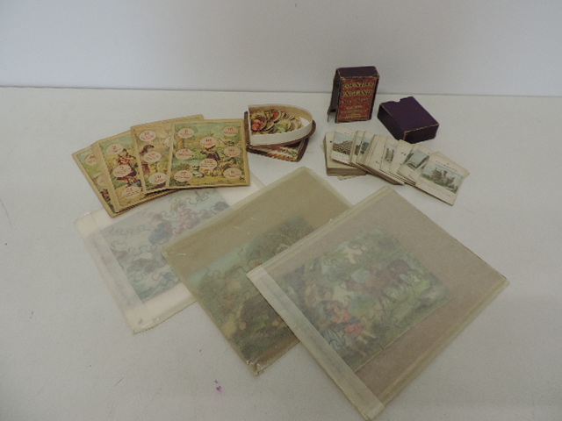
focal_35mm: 24
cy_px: 210
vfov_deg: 56.8
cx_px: 281
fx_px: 390
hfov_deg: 71.6
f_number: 3
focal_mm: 4.3
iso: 250
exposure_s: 1/30
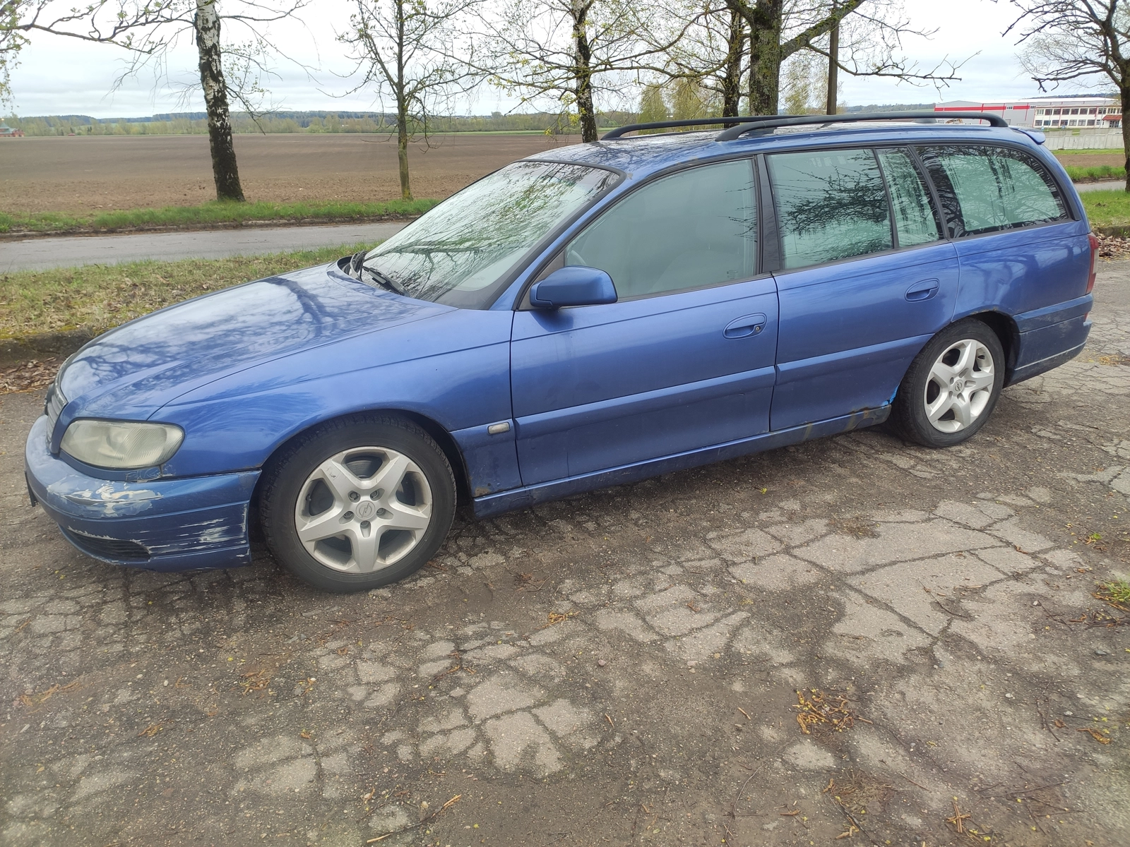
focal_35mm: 26
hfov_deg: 67.3
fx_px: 849
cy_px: 424
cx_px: 565
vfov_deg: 53.1
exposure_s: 1/270
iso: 112
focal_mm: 4.77
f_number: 1.75
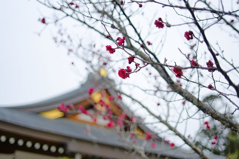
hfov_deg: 46.4
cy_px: 80
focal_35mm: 42
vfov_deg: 31.9
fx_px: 279
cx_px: 120
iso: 200
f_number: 2
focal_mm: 28
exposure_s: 1/4000
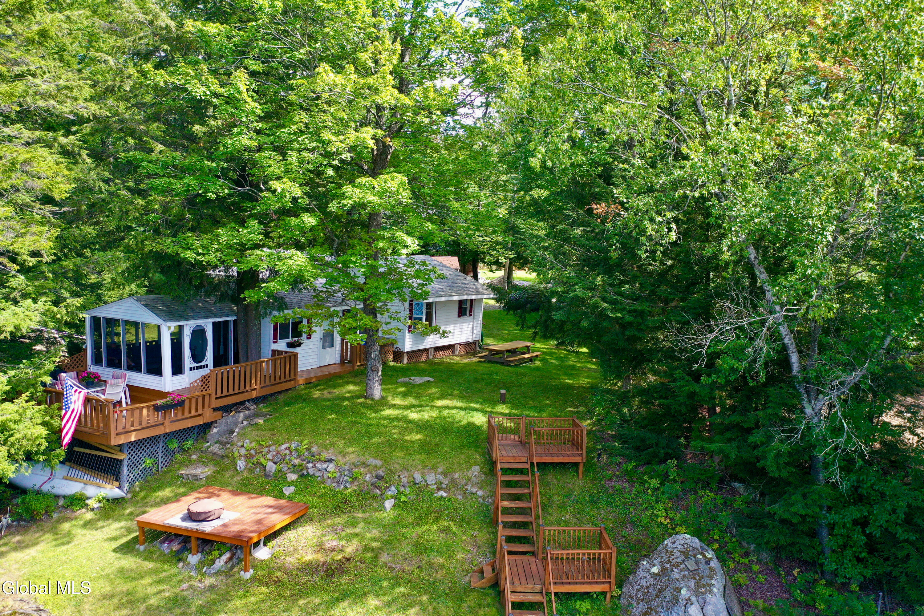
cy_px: 308
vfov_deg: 46.4
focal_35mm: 28
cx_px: 462
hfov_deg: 65.5
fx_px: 719
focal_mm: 10.26
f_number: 2.8
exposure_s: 1/30
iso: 250
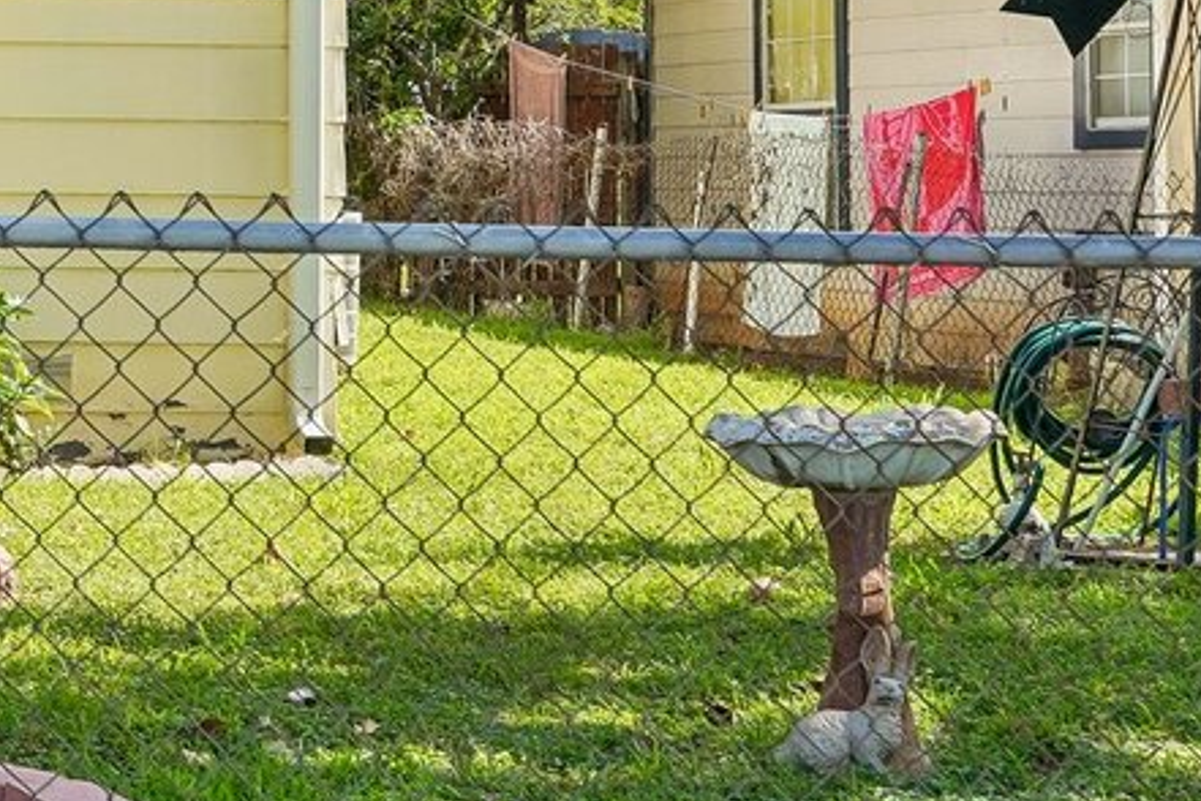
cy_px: -223
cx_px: -934
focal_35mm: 114
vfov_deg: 11.7
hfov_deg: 15.5
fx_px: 3803
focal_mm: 31
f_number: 8
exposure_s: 1/125
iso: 100
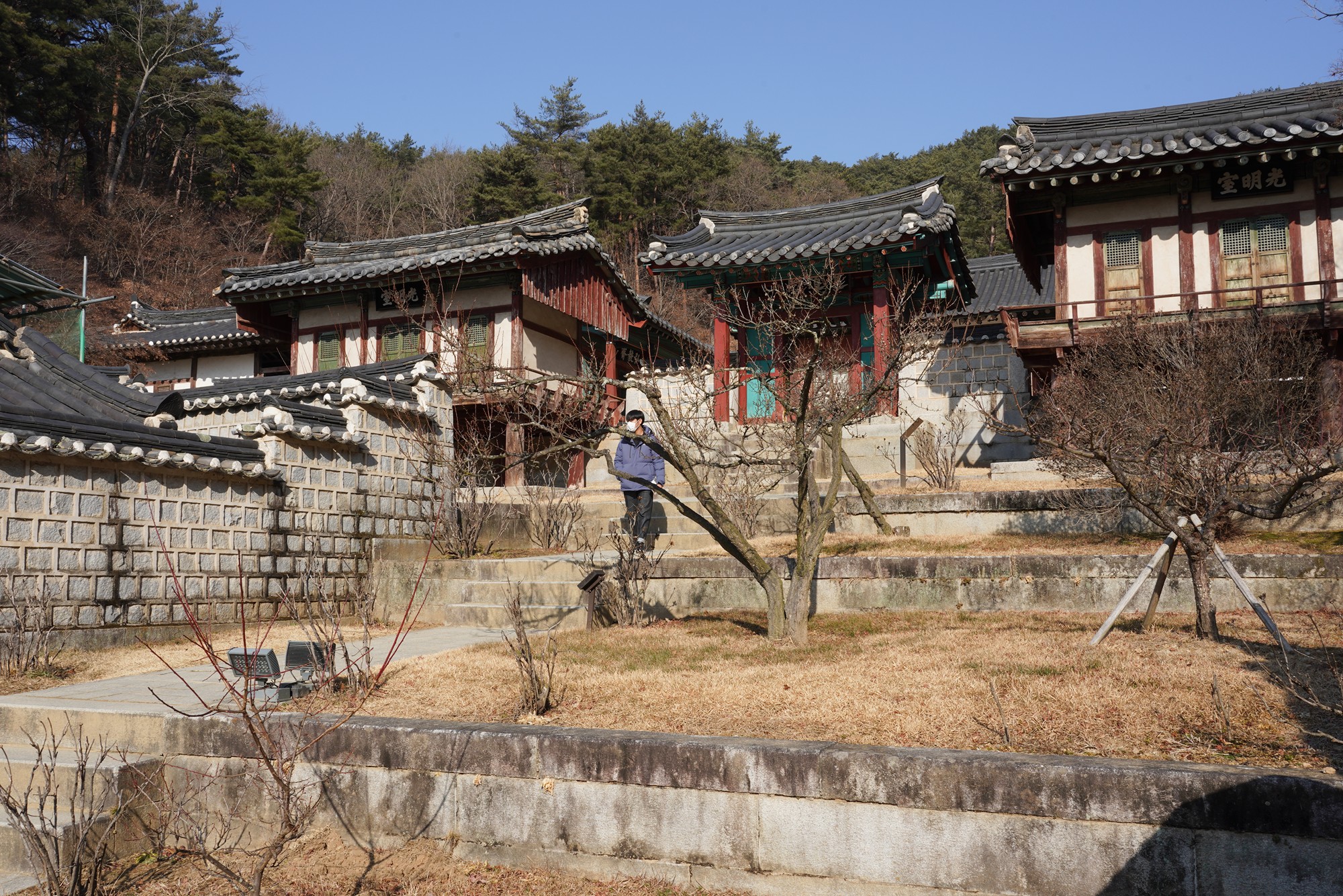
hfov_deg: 60.3
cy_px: 448
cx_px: 672
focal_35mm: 31
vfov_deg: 42.3
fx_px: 1157
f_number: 18
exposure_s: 1/100
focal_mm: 31
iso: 160
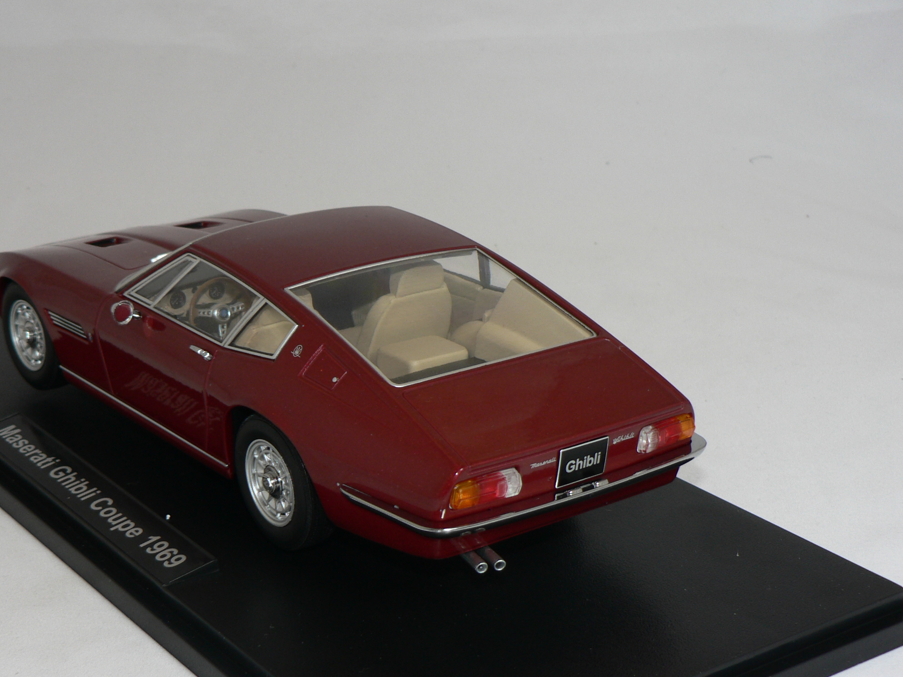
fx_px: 1774
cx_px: 341
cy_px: 394
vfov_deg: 21.6
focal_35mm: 68
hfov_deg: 28.5
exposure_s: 1/60
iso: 80
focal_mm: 8.8
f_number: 2.8
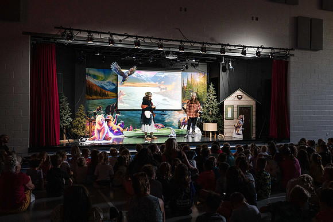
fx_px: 346
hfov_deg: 51.5
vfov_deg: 35.6
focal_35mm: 37
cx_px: 164
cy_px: 109
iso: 6400
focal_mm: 35
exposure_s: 1/125
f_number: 5.6
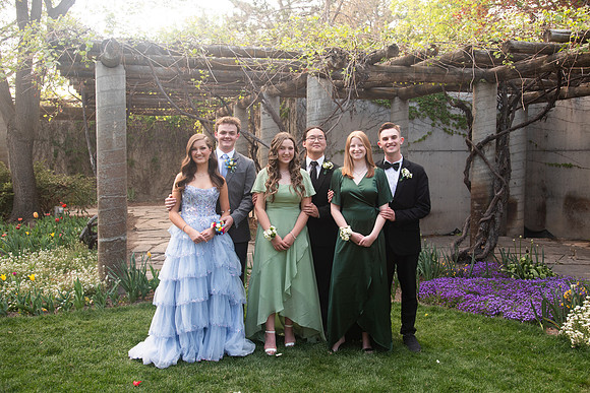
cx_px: 295
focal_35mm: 34
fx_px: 557
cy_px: 196
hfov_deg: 55.8
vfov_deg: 38.9
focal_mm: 34
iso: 500
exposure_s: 1/125
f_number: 5.6
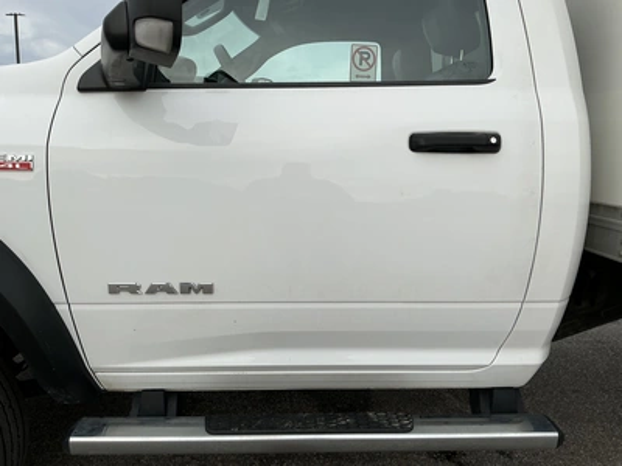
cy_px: 233
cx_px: 311
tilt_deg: -10.3
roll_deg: -2.5
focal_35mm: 28
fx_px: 503
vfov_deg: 49.7
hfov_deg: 63.4
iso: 25
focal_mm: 3
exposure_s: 1/1311
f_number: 1.8
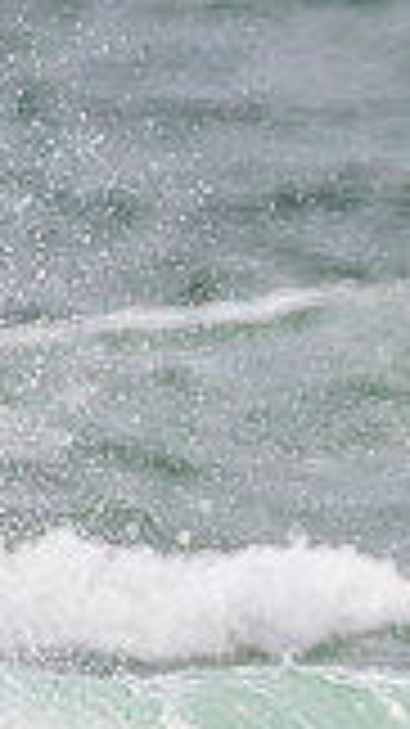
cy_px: 734
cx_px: -202
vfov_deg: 0.5
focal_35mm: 4083
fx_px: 78995
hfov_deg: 0.3
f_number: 11
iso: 1600
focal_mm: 800
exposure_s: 1/2000
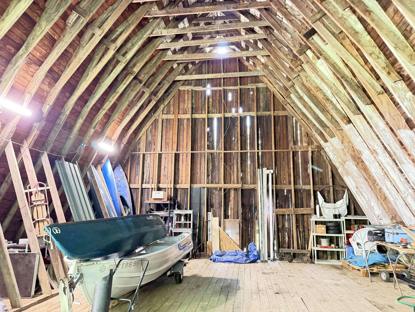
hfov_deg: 71.6
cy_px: 156
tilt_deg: +9.1
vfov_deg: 56.8
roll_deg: -0.3
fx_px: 288
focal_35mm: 24
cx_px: 208
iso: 1600
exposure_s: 1/20
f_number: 1.78
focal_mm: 6.76
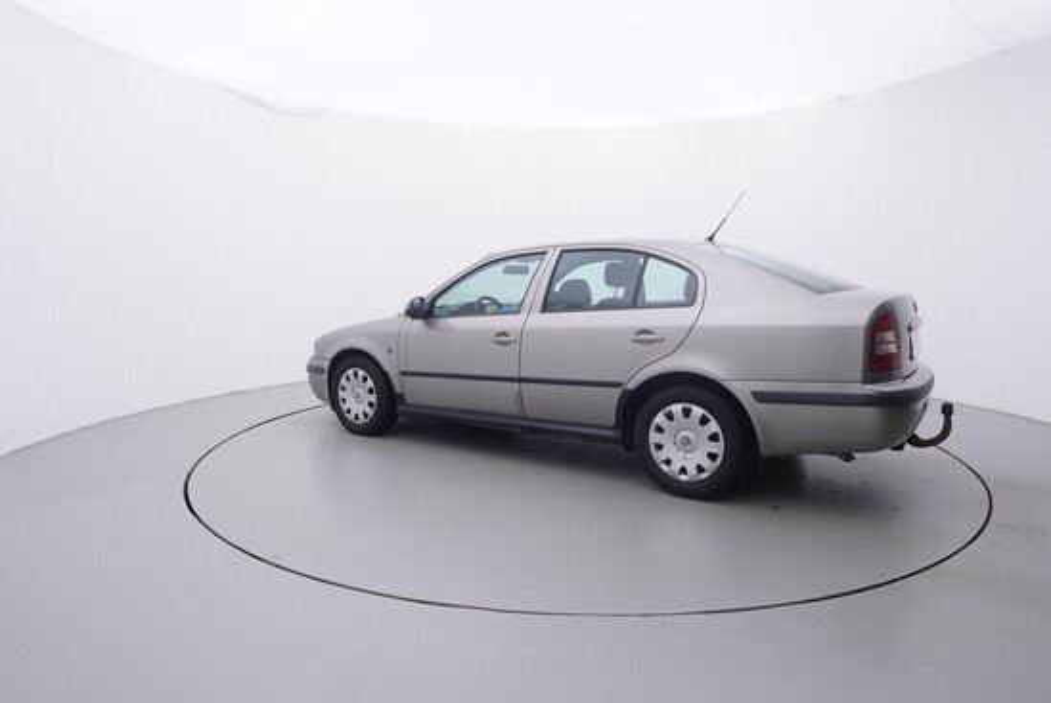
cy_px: 352
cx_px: 526
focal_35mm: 22
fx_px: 657
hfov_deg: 77.3
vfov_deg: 56.2
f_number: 5
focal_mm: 15
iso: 200
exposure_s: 1/80
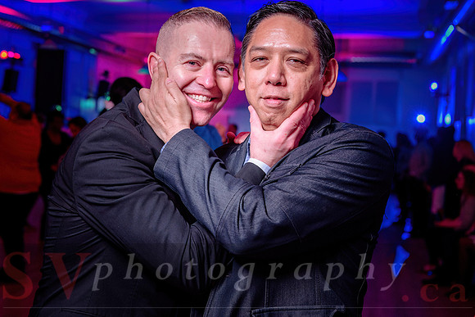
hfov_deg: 40.4
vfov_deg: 27.6
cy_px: 133
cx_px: 202
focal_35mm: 49
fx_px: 644
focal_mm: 42
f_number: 3.5
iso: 800
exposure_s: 1/60
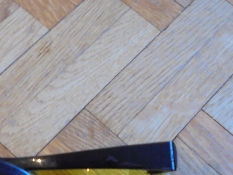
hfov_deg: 28.8
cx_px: 2
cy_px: 193
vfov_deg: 22.0
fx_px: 424
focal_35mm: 63
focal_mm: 4.6
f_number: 3.5
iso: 400
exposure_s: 1/15
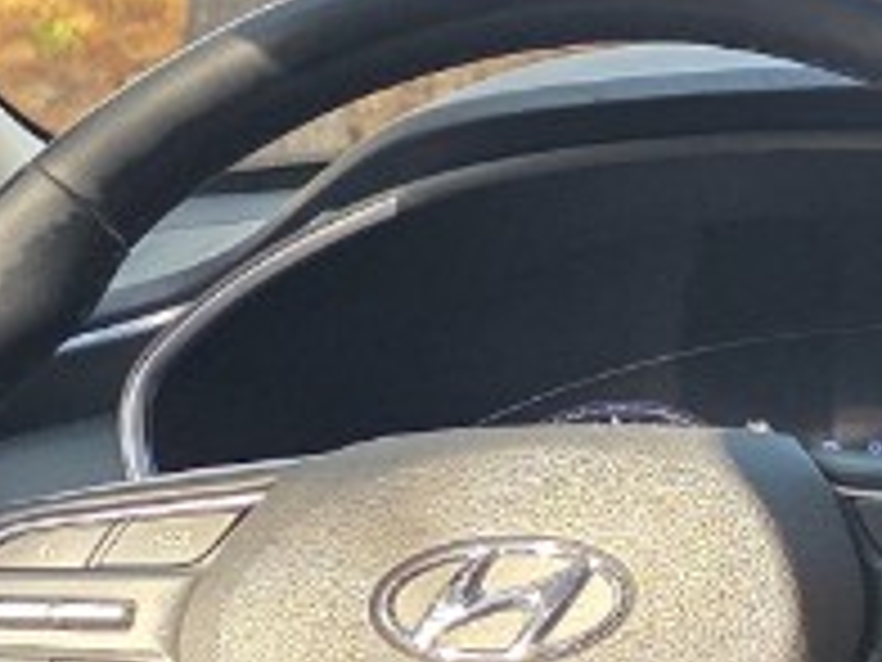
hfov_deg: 11.4
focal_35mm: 150
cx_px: 1962
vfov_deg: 9.9
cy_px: 239
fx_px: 3822
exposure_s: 1/180
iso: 200
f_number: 1.7
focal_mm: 6.3
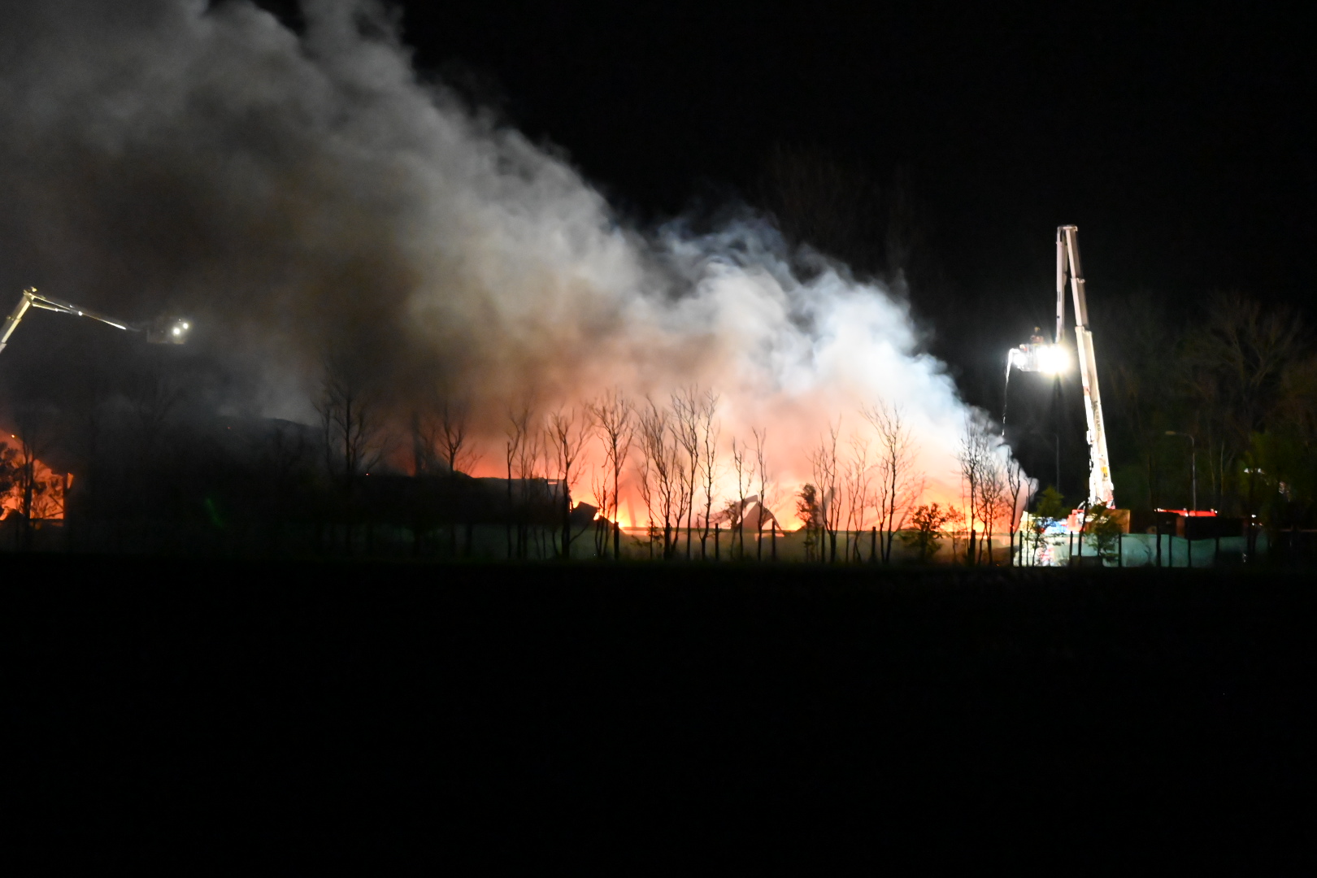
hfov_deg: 3.4
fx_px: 21948
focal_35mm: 600
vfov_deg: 2.3
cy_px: 439
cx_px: 658
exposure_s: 1/15
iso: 25600
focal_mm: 600
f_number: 6.3
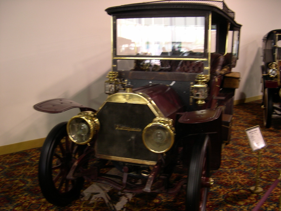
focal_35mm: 38
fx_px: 308
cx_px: 140
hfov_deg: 49.0
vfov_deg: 37.7
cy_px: 106
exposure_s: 1/5.5
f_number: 2.8
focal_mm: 8
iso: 103
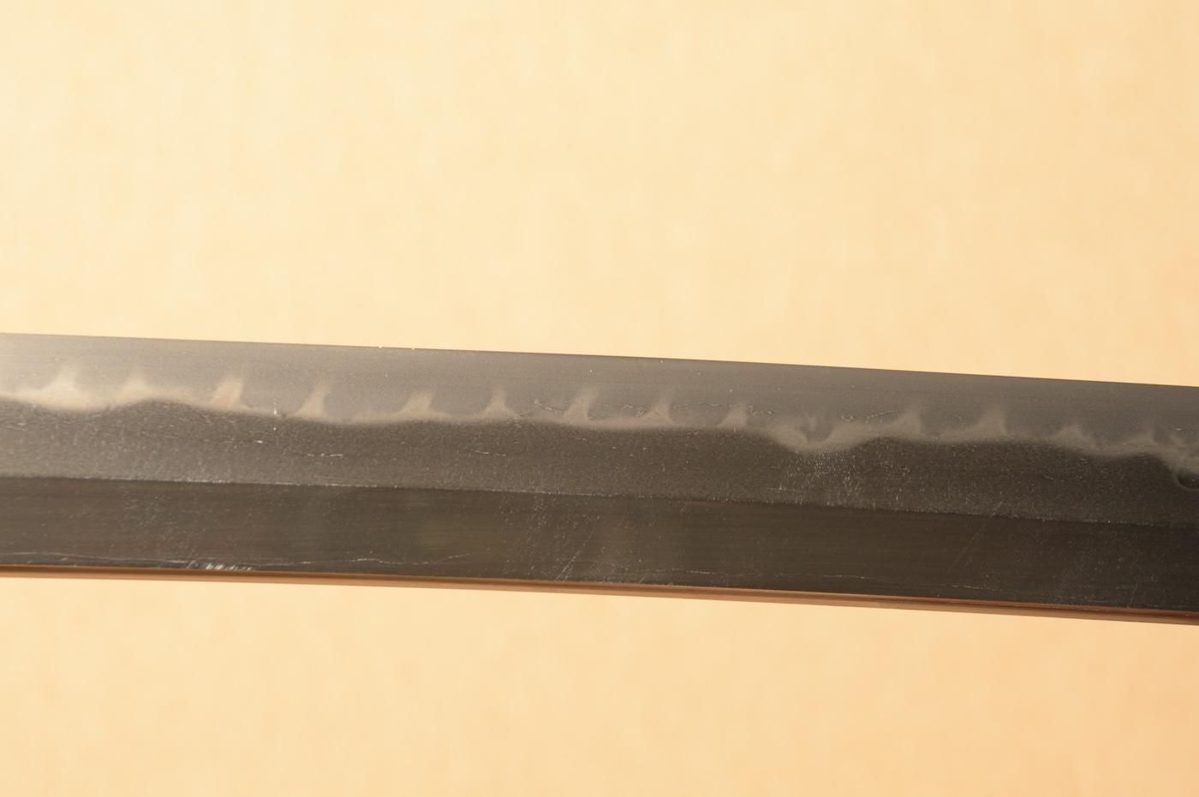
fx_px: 4492
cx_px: 600
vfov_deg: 10.1
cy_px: 398
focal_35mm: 135
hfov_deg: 15.2
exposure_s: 1/1.6
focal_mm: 90
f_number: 11
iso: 400
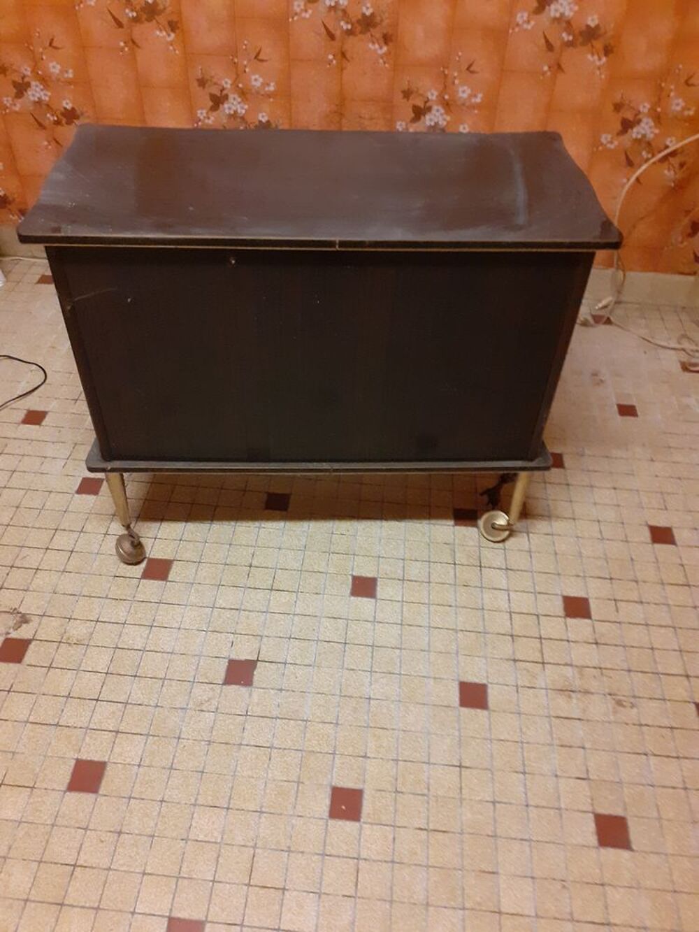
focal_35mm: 27
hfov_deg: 51.4
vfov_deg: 65.3
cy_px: 466
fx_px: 727
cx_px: 350
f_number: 1.9
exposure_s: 1/25
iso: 640
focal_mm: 3.6
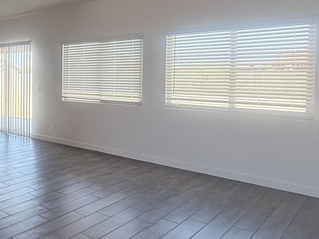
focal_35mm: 34
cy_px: 86
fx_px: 313
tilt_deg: -2.5
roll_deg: +0.9
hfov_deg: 41.4
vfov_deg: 41.4
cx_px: -42
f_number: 2.2
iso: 100
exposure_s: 1/120
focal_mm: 2.22
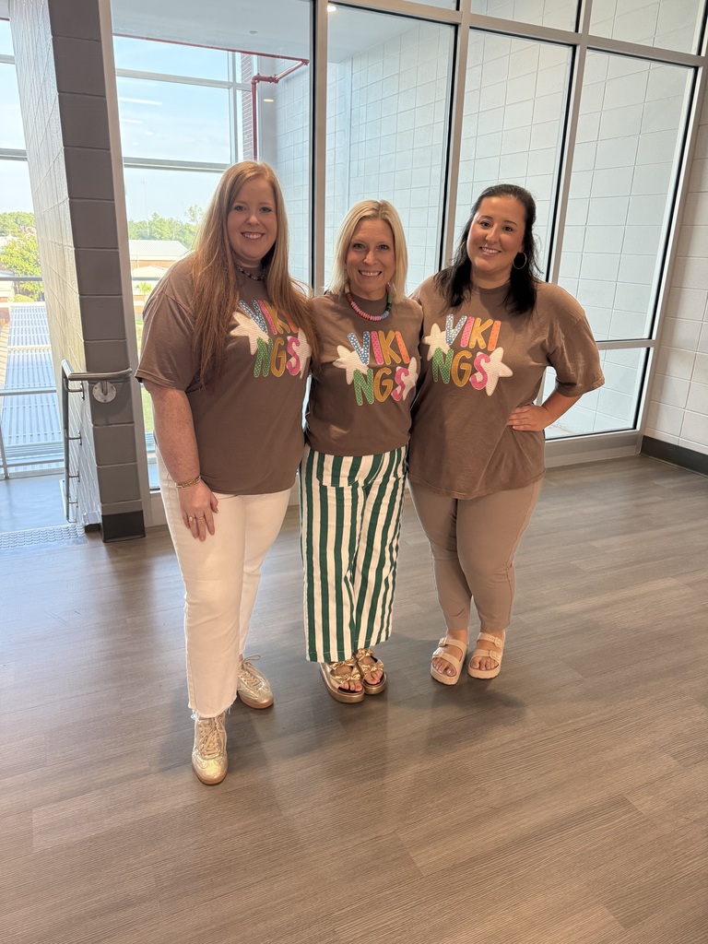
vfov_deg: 71.6
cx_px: 354
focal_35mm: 24
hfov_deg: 56.8
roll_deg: -1.9
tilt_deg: -20.3
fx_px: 654
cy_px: 472
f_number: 1.78
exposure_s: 1/120
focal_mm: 6.76
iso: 320
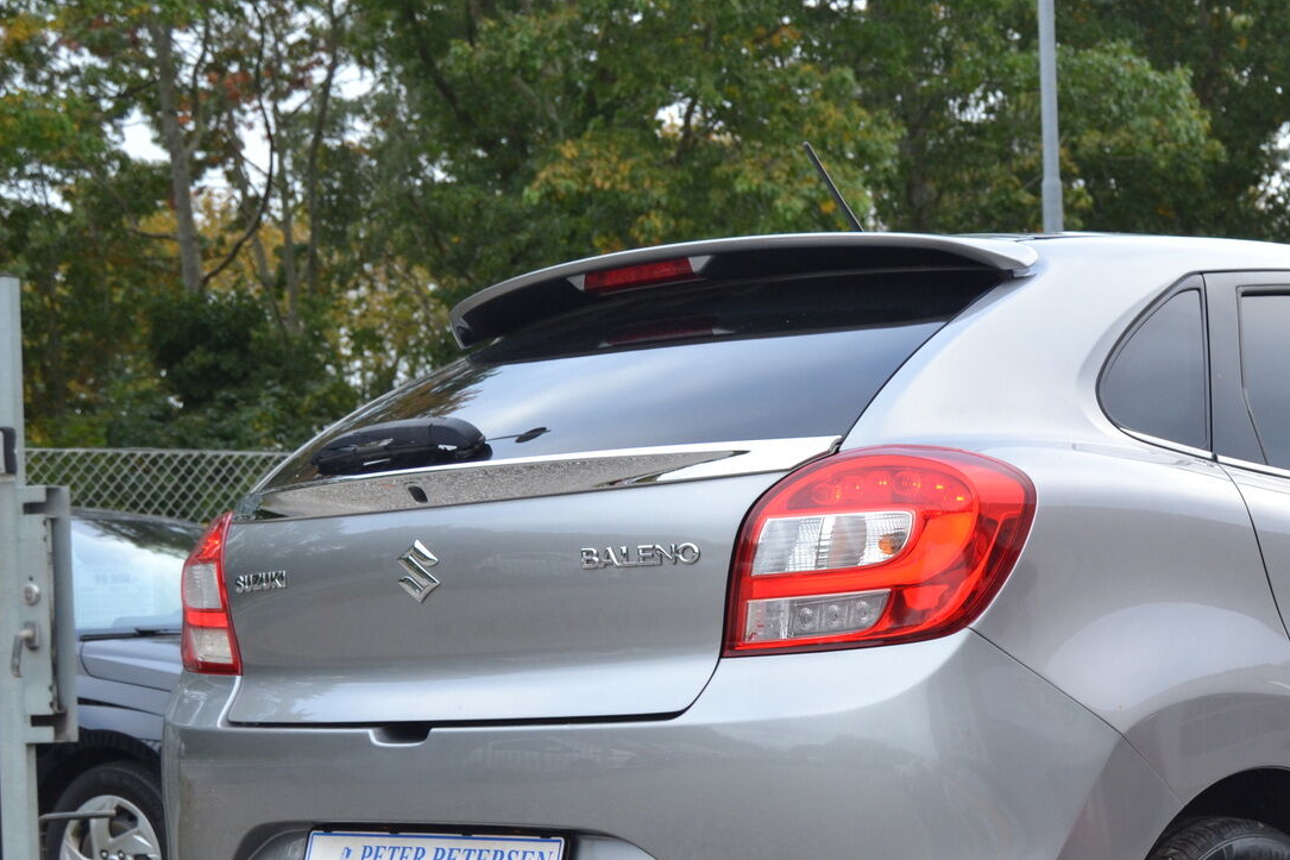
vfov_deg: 19.5
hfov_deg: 28.6
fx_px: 2472
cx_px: 1036
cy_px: 693
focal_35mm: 69
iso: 280
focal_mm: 26
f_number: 5.6
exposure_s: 1/125
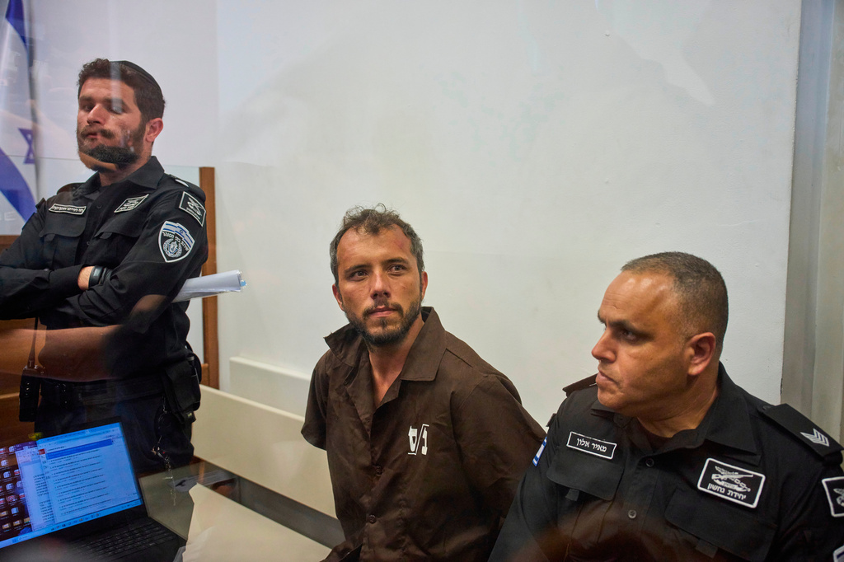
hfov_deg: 61.9
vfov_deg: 43.6
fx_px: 703
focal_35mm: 30
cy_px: 281
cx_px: 422
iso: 2500
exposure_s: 1/500
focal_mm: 30
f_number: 2.8
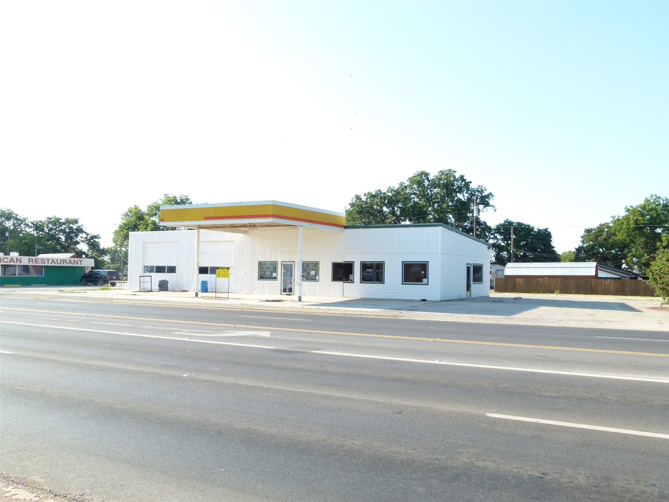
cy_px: 251
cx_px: 334
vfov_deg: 46.8
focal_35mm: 30
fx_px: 580
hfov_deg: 60.0
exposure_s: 1/320
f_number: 4
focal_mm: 5.4
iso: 100
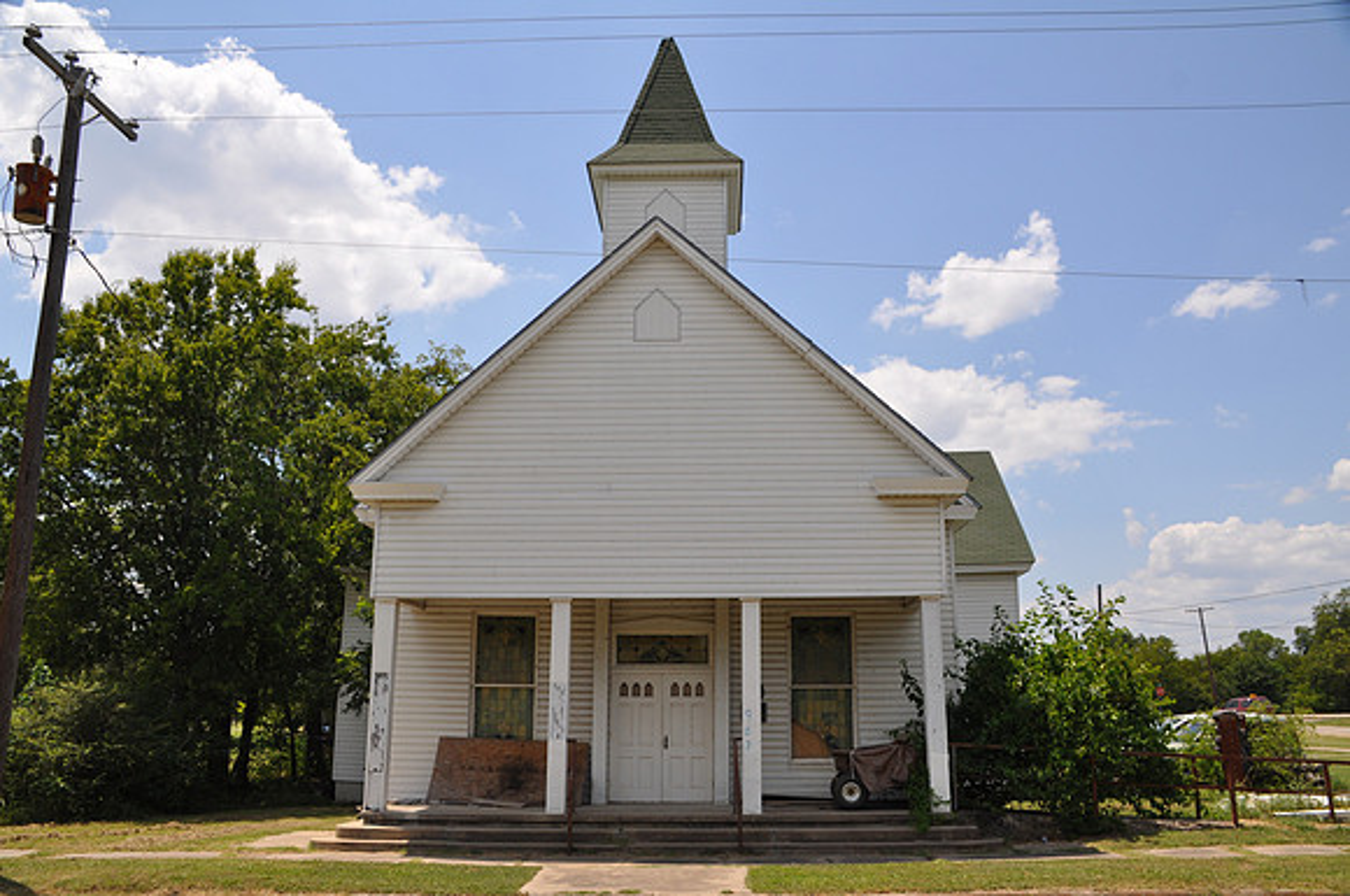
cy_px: 448
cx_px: 675
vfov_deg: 47.8
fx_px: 1011
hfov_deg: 67.5
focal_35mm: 27
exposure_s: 1/320
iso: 200
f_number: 9
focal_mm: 18
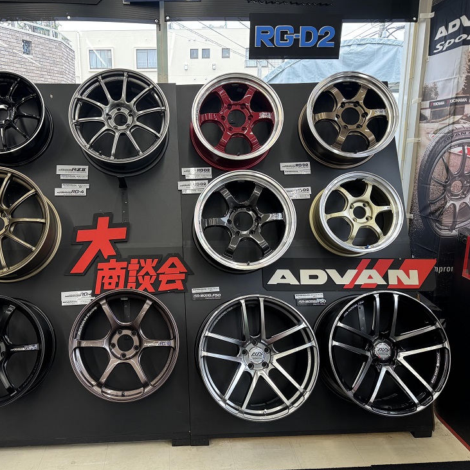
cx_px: 185
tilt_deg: -13.3
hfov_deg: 55.2
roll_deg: +1.2
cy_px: 239
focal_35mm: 29
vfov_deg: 55.6
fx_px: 445
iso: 125
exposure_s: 1/100
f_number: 1.78
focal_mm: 6.76
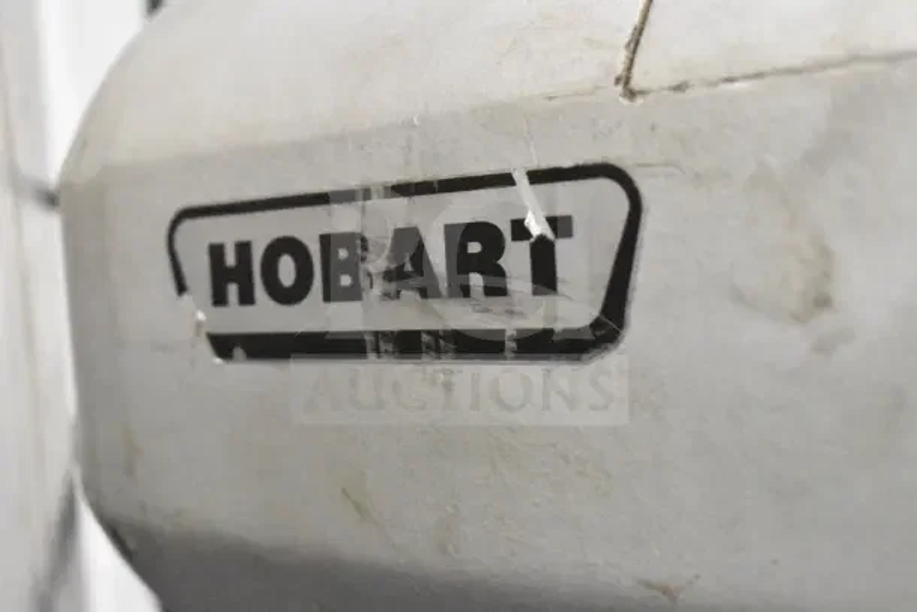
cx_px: 458
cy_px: 306
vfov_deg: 18.9
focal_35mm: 72
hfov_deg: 28.1
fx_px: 1834
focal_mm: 48
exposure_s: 1/60
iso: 25600
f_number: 5.3
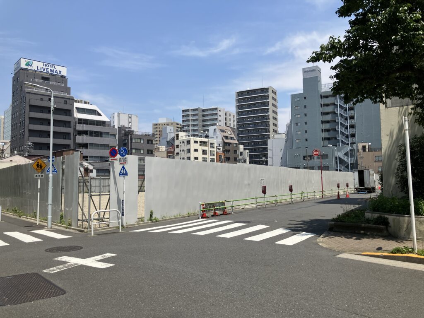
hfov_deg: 63.4
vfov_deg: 49.7
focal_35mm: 28
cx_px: 212
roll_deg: +1.1
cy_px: 159
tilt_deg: +4.8
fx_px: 343
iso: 32
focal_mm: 3.99
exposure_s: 1/2703
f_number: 1.8
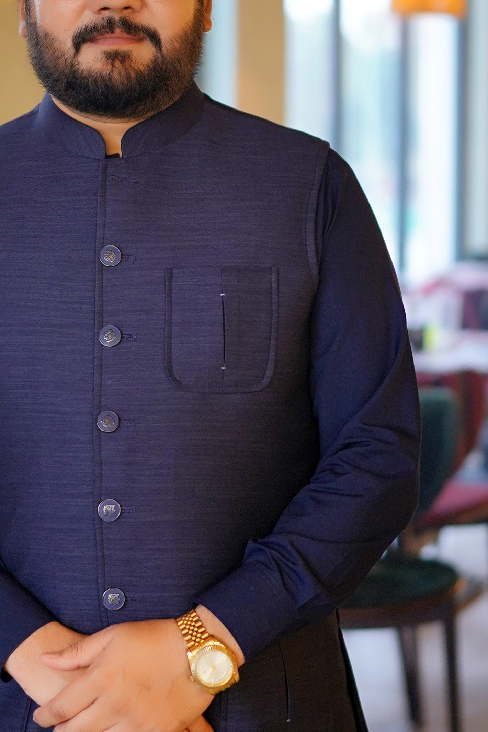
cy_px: 250
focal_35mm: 96
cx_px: 139
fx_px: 1952
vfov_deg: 21.2
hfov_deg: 14.2
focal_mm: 35
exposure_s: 1/100
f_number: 1.4
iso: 320
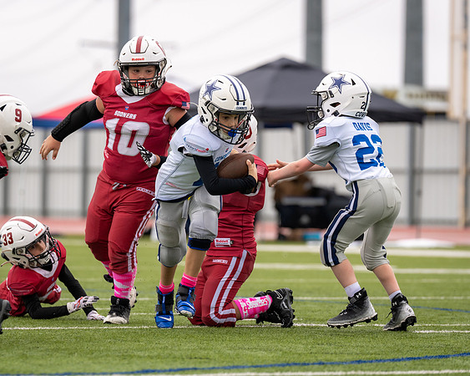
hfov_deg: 6.7
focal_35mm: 290
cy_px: 196
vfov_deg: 5.3
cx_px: 204
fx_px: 4035
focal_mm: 200
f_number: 3.5
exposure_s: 1/1250
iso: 250
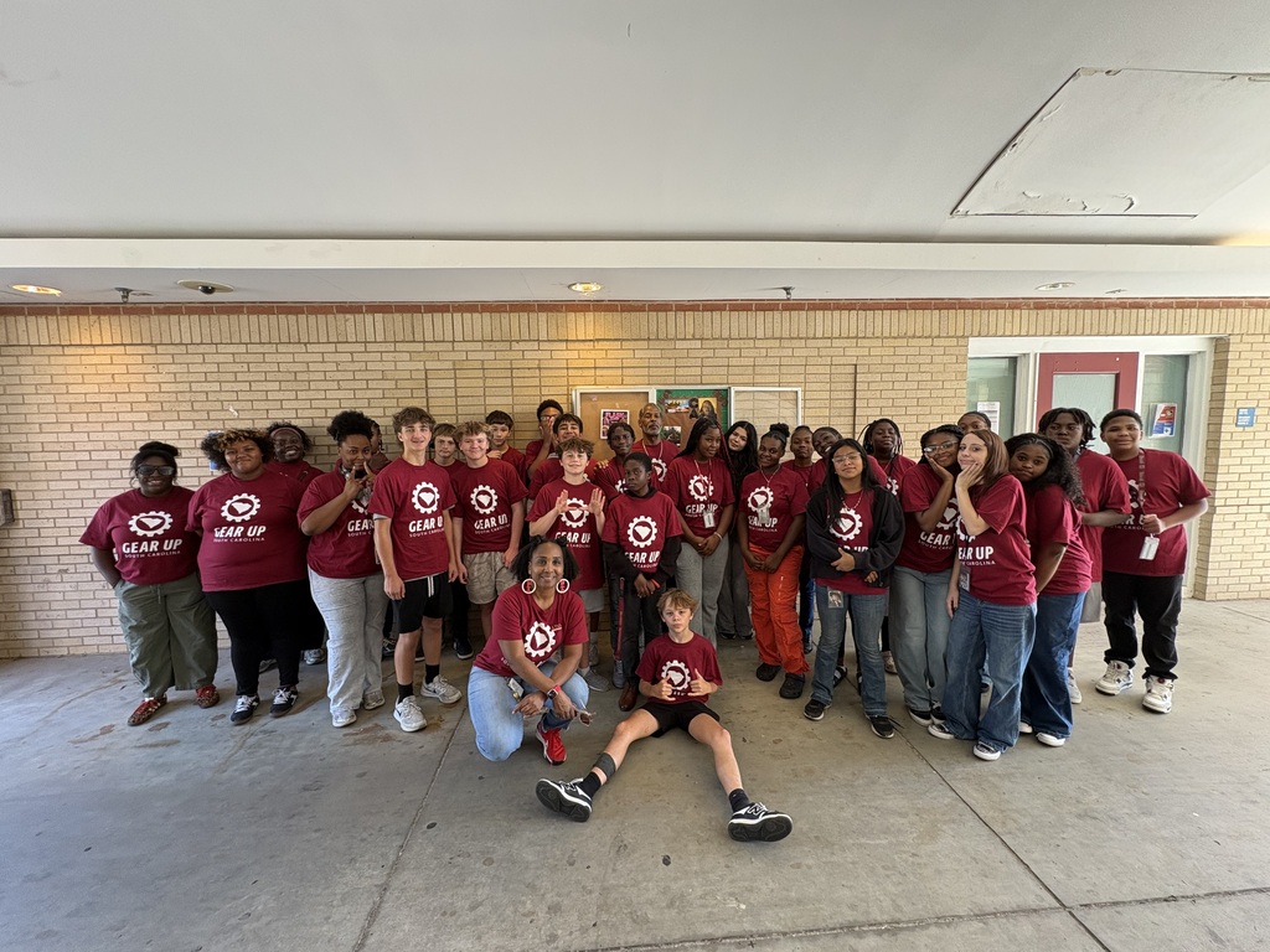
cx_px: 635
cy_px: 476
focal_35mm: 14
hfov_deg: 102.1
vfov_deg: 85.7
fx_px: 514
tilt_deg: -4.9
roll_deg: +1.2
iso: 200
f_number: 2.2
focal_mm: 2.22
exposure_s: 1/99
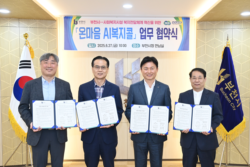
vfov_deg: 37.8
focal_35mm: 35
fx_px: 243
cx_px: 125
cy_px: 84
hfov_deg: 54.4
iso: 2500
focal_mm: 35
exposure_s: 1/160
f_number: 6.3
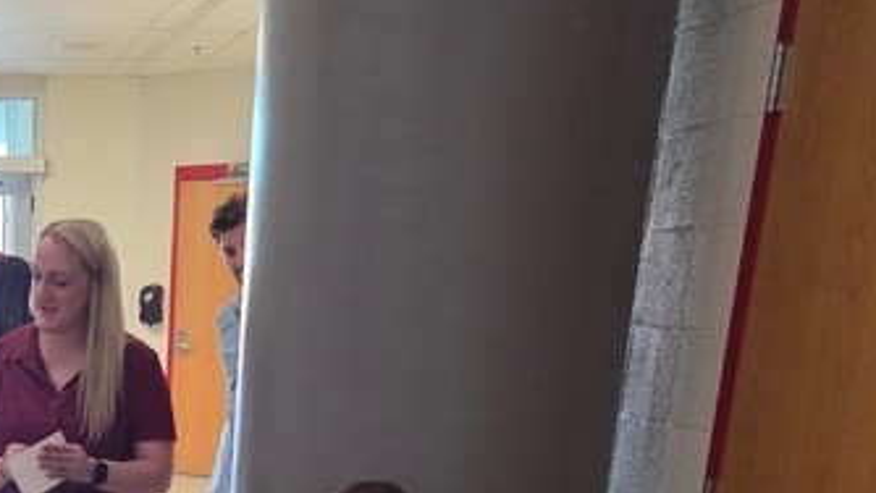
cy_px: 716
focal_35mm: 60
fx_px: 1394
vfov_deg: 18.1
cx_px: 3
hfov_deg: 32.2
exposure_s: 1/120
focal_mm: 5.4
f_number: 1.8
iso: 1000
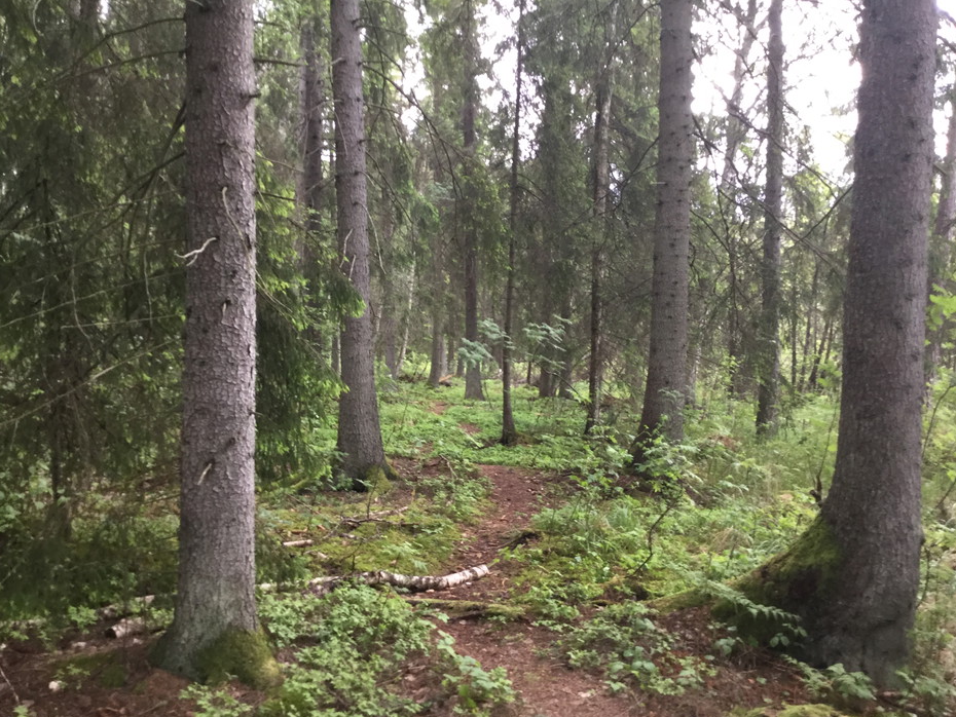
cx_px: 485
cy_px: 369
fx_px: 884
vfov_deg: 44.2
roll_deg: -1.7
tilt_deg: -2.4
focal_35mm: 32
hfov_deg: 56.8
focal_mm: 3.3
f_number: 2.4
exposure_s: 1/33
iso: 80
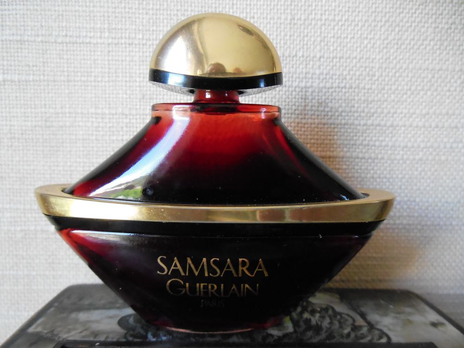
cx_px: 232
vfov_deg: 54.9
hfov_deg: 69.4
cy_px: 174
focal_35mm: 25
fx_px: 335
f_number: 3.2
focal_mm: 4.5
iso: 1600
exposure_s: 1/200
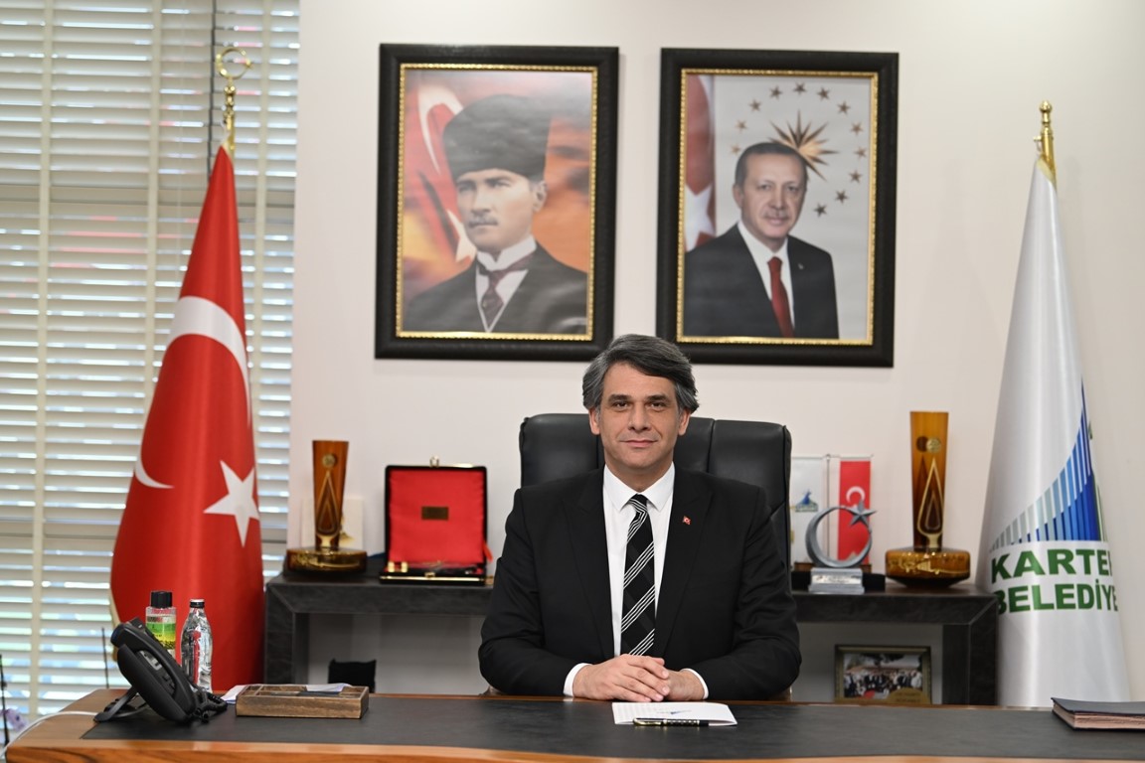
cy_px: 382
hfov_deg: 21.5
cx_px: 572
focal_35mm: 95
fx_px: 3021
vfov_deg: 14.4
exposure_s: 1/60
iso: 640
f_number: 2.8
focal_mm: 95
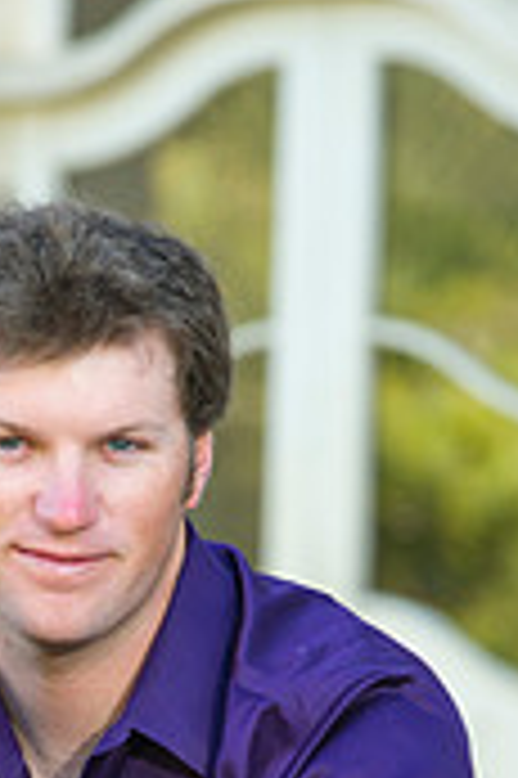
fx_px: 11267
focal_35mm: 521
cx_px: 25
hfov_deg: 2.6
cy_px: 980
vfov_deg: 4.0
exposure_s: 1/60
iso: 400
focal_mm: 200
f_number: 5.6
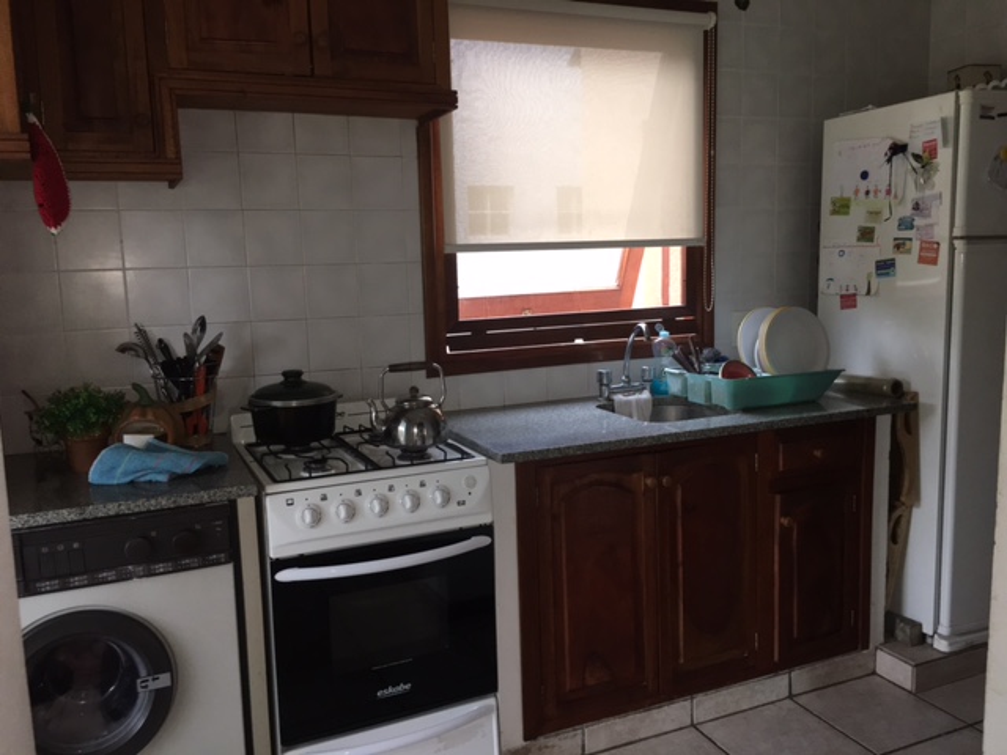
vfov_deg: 48.2
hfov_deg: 61.7
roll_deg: +0.8
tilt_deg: -7.8
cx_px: 504
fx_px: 844
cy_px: 378
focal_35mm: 29
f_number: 2.2
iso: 80
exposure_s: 1/33
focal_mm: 4.15
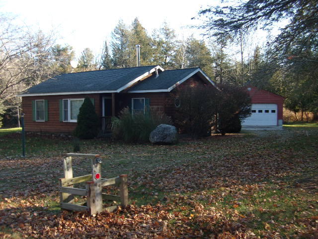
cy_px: 120
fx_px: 386
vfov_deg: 34.3
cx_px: 159
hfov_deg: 44.8
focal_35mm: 42
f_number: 3.7
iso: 80
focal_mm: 7.6
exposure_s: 1/100
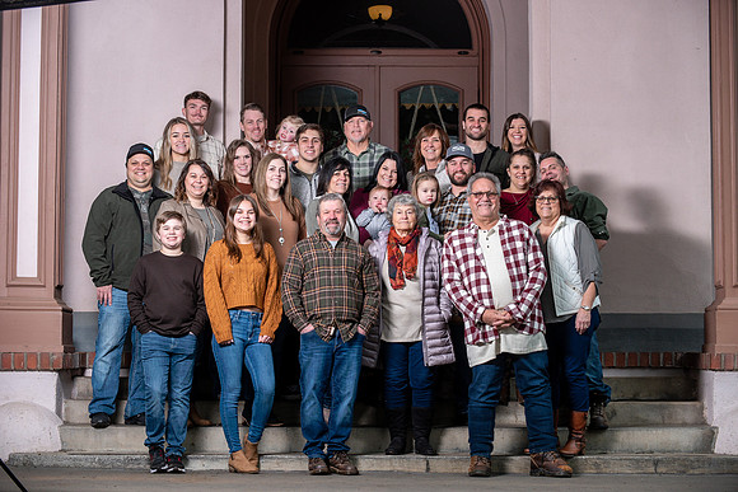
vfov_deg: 14.4
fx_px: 1948
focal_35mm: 95
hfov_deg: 21.5
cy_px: 246
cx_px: 369
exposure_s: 1/125
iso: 200
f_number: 4
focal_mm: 95
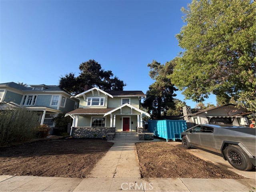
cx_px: 128
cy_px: 96
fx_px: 104
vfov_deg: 85.7
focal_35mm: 14
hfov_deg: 102.1
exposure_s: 1/545
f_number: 2.2
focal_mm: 2.22
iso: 40
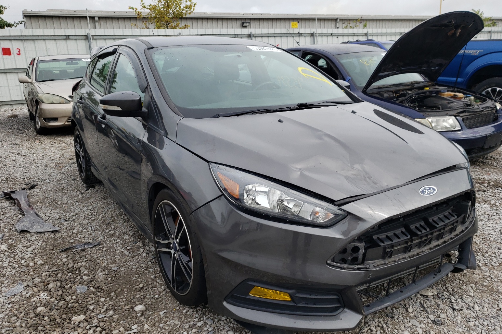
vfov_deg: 46.4
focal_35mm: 28
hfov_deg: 65.5
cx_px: 253
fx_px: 390
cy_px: 167
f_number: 1.5
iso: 50
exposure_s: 1/2000
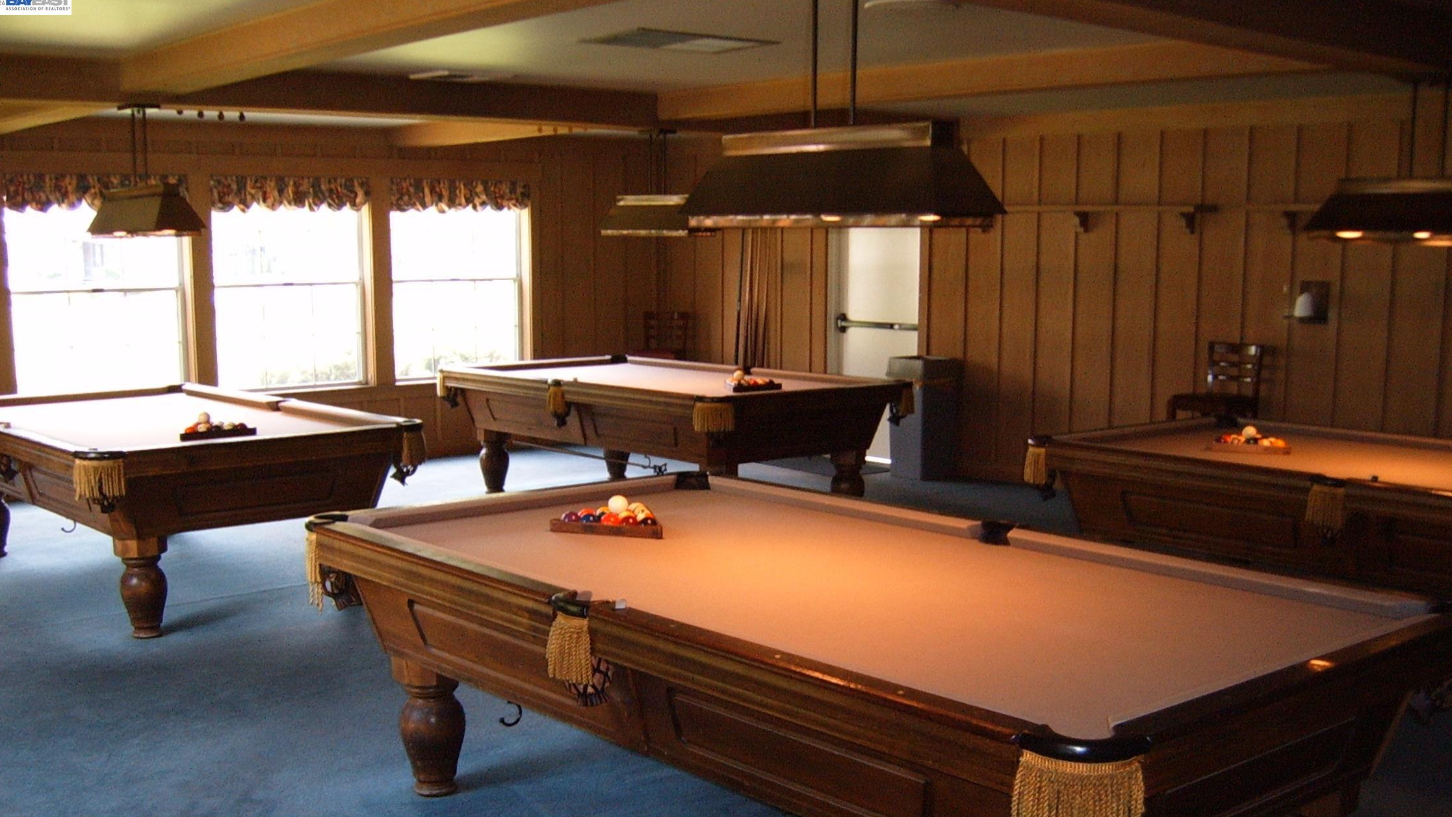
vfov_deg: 28.8
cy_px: 543
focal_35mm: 41
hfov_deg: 49.4
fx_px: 1579
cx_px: 723
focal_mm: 6.2
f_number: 2.9
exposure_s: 1/30
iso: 141
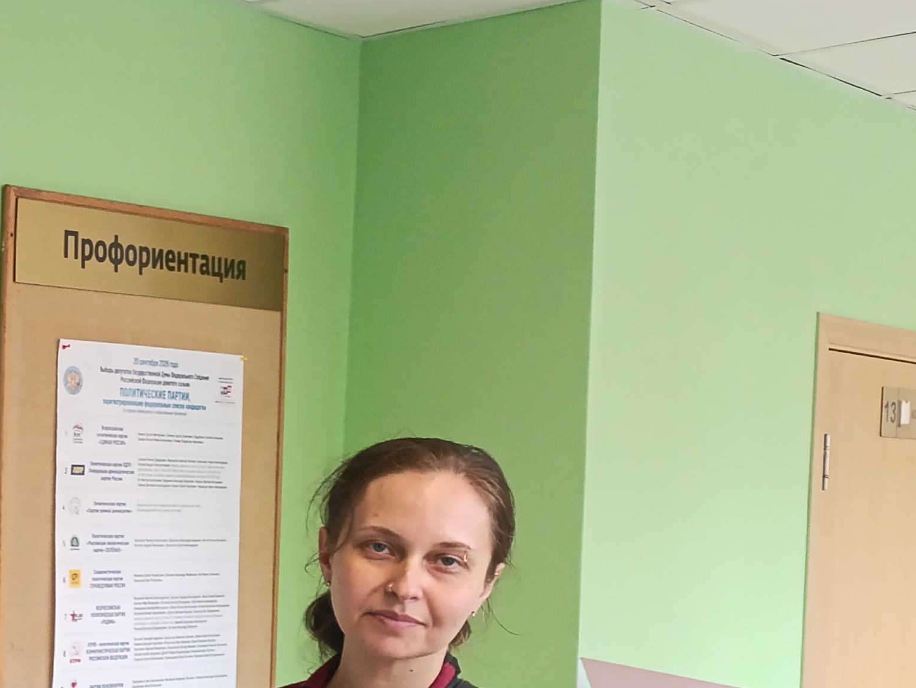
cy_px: 651
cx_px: -421
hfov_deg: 22.0
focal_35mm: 75
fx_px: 1985
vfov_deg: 19.2
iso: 200
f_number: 1.7
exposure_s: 1/50
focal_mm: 4.71
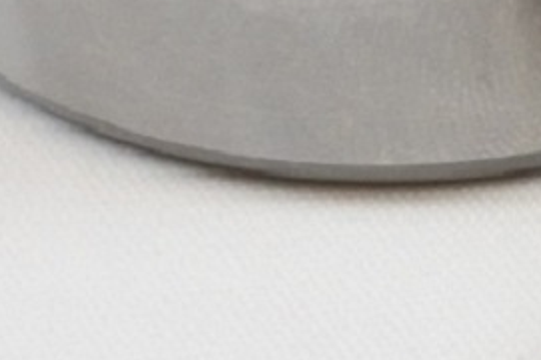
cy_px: -14
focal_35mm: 335
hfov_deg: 5.9
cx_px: 1391
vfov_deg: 4.1
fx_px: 5028
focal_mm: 18.4
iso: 500
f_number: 4.5
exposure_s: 1/125
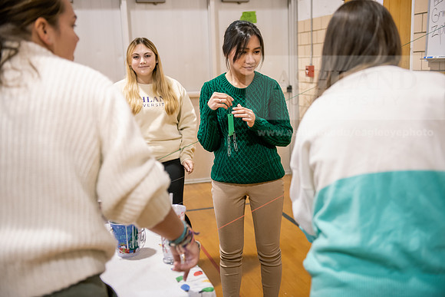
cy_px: 148
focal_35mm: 45
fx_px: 556
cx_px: 222
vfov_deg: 29.9
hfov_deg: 43.6
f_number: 3.2
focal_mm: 45
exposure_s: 1/160
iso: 1250
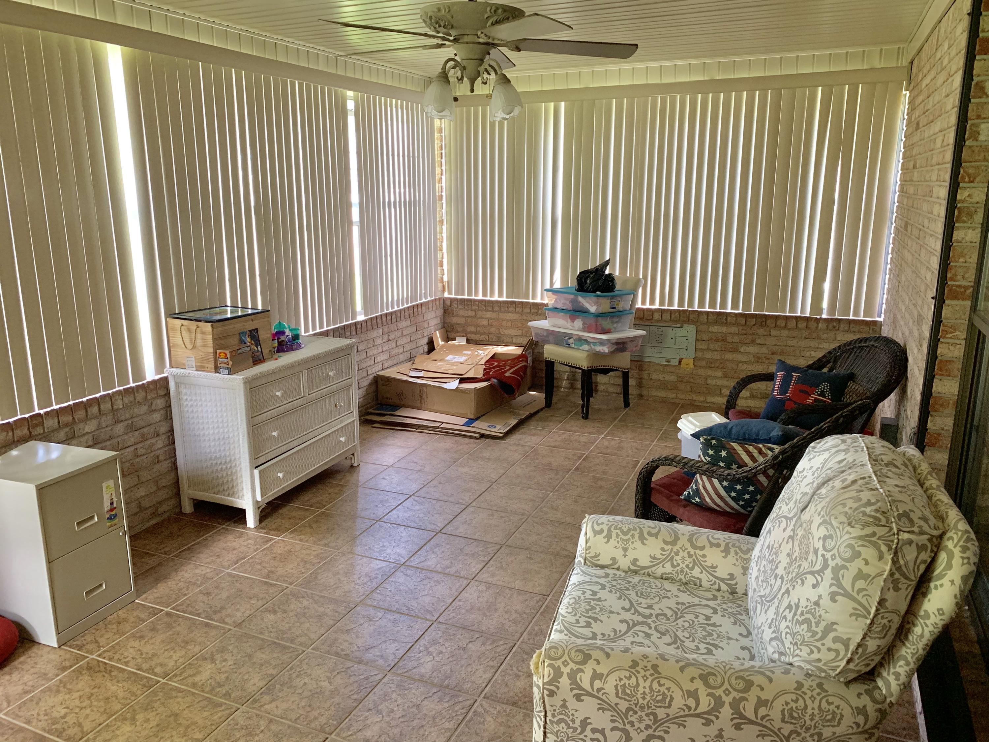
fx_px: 743
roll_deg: -0.2
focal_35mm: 26
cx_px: 494
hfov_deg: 67.3
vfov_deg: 53.1
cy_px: 371
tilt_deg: -12.6
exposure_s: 1/60
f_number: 1.8
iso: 250
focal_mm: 4.25
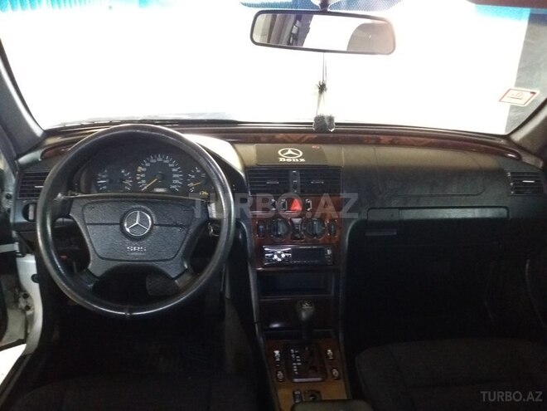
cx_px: 274
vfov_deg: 49.7
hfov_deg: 63.4
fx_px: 442
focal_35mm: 28
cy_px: 206
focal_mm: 3.7
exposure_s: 1/17
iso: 640
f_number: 1.9
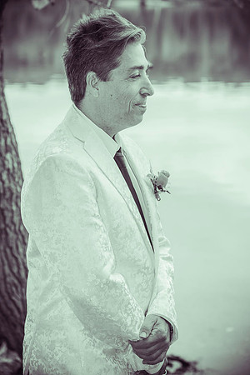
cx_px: 125
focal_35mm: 95
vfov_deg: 21.5
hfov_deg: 14.4
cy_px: 188
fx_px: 990
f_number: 5
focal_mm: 95
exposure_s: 1/200
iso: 500
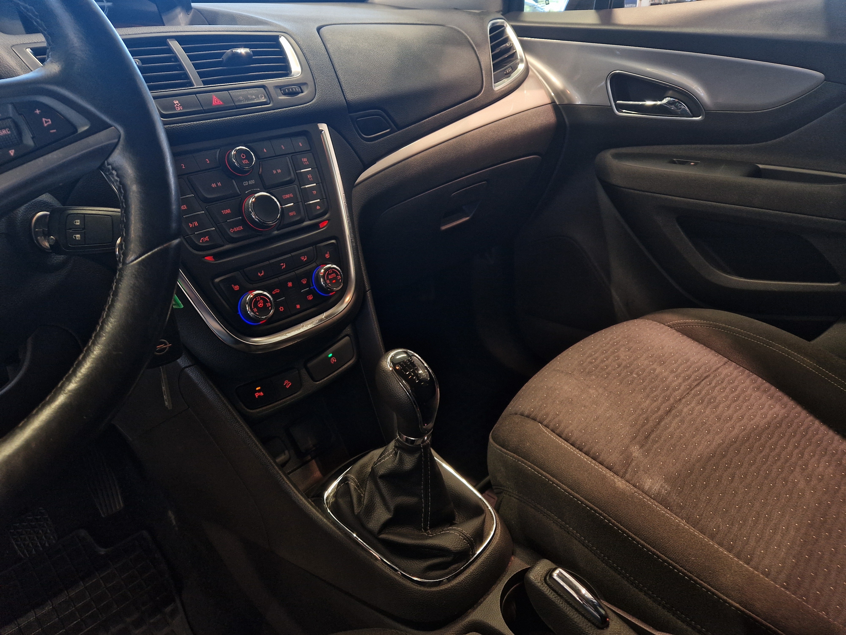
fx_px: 562
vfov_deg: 58.9
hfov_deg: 73.9
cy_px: 318
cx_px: 423
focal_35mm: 23
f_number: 1.8
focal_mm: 5.4
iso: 160
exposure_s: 1/100
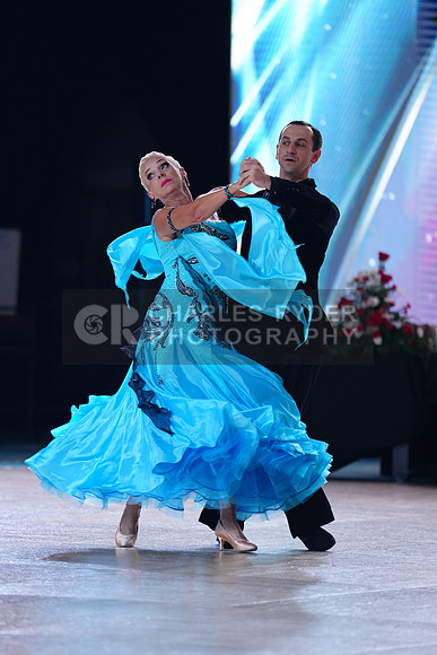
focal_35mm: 200
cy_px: 328
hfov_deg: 6.9
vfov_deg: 10.3
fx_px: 3639
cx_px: 218
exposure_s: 1/500
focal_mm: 200
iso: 800
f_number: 2.8
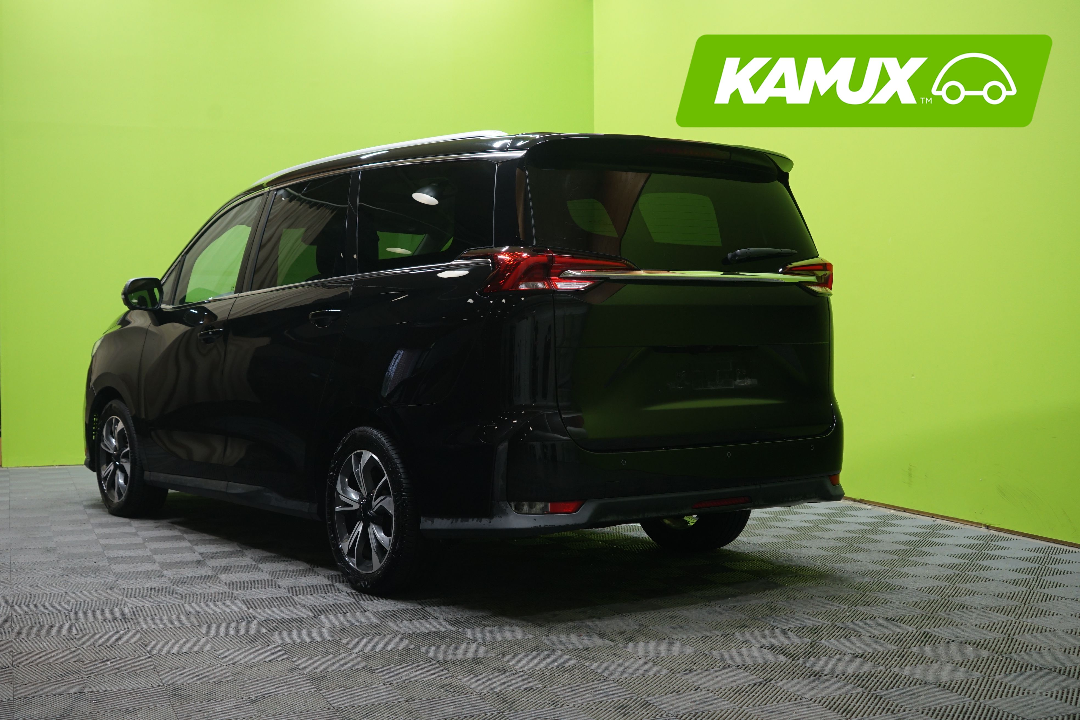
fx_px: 1350
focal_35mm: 45
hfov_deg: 43.6
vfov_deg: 29.9
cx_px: 540
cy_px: 360
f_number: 5.6
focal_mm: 45
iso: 800
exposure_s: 1/20
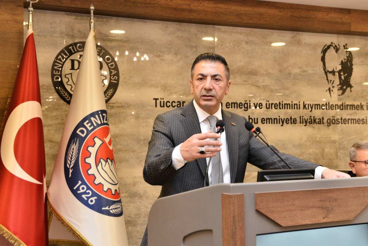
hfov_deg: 38.2
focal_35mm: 52
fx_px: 532
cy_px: 123
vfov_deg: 26.0
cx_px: 184
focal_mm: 52
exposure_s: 1/60
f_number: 5.6
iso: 1100
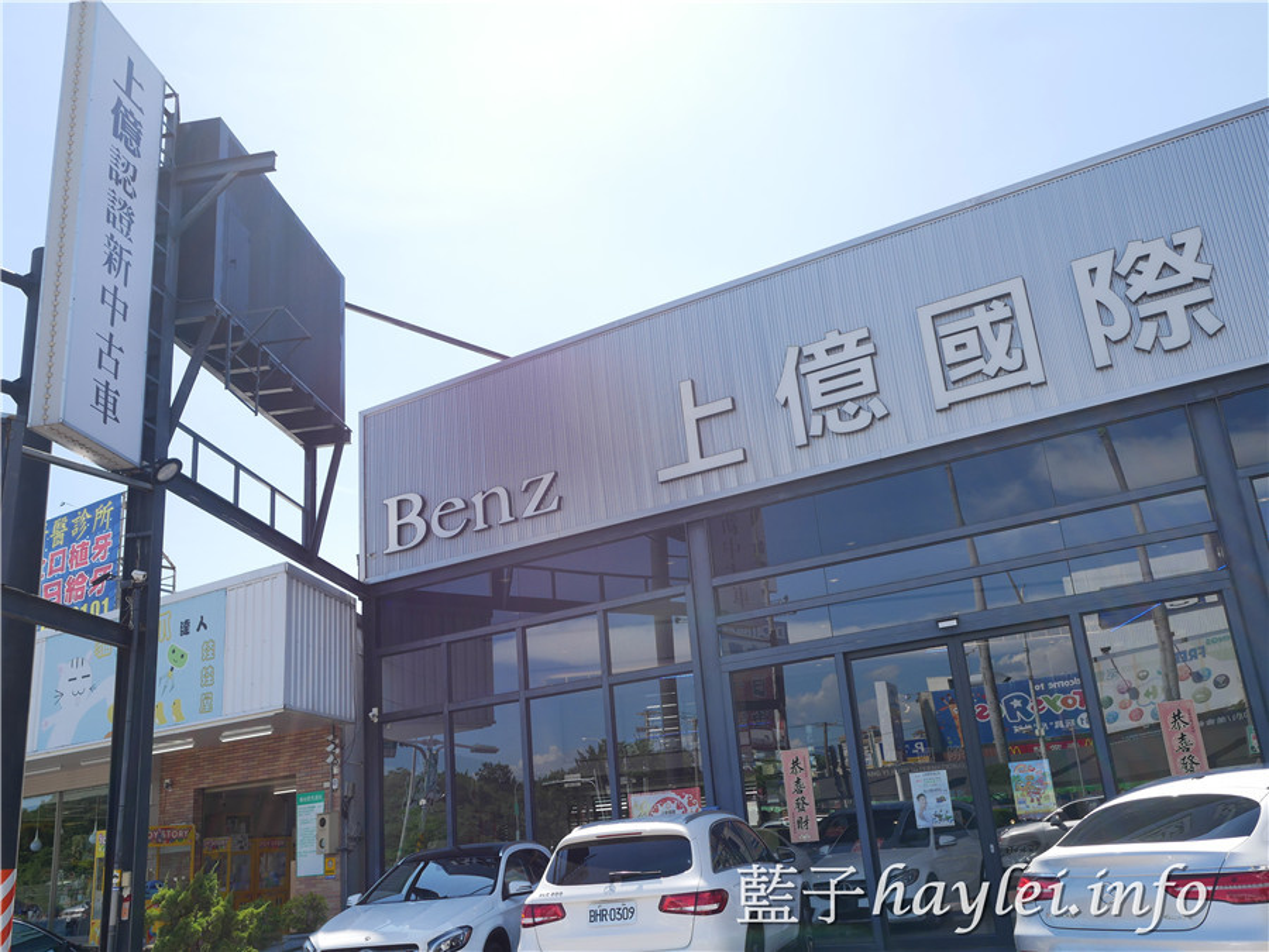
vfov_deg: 46.8
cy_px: 476
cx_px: 634
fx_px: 1100
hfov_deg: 60.0
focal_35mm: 30
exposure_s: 1/640
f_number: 4.5
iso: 200
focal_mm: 15
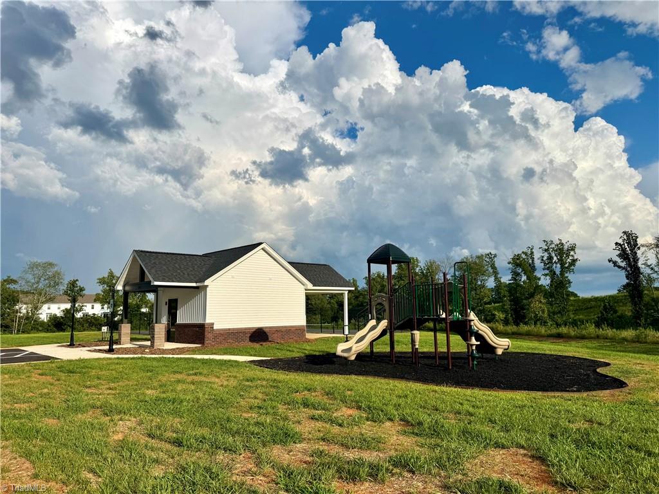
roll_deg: +0.8
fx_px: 457
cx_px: 330
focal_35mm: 24
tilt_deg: +8.1
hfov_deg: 71.6
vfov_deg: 56.8
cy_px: 247
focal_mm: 6.76
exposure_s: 1/12346
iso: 64
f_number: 1.78
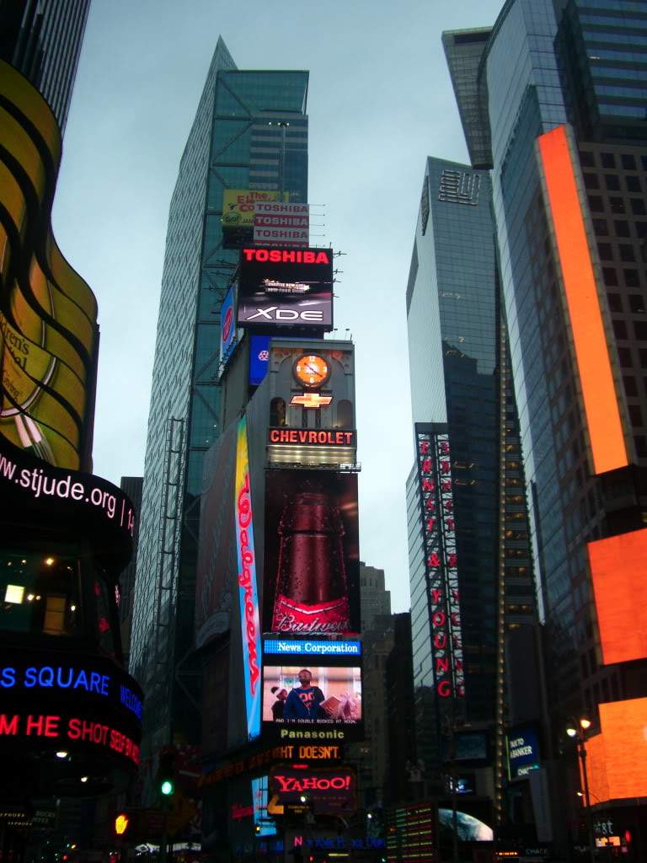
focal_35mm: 38
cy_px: 432
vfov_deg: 49.0
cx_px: 324
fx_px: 947
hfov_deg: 37.7
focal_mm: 7.9
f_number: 2.8
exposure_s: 1/160
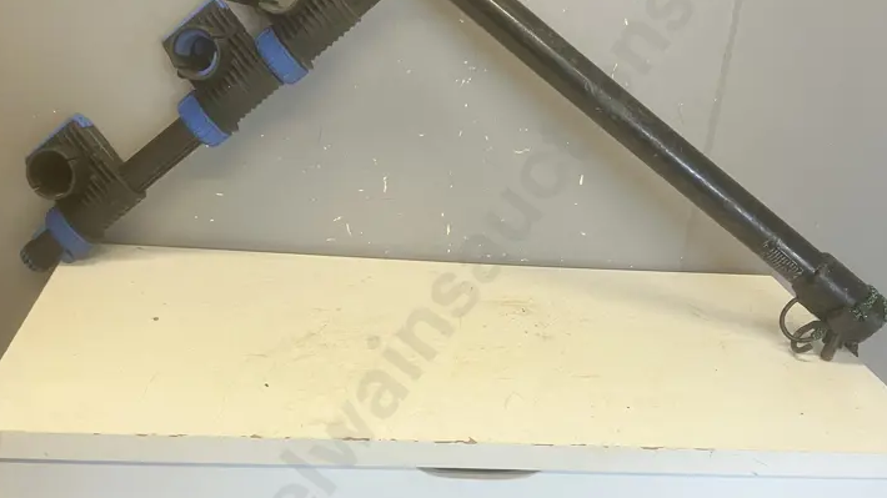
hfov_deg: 46.4
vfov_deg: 27.0
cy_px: 307
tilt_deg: -21.2
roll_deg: -5.7
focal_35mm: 44
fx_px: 1035
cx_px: 444
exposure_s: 1/50
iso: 64
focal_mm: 3.99
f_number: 1.8
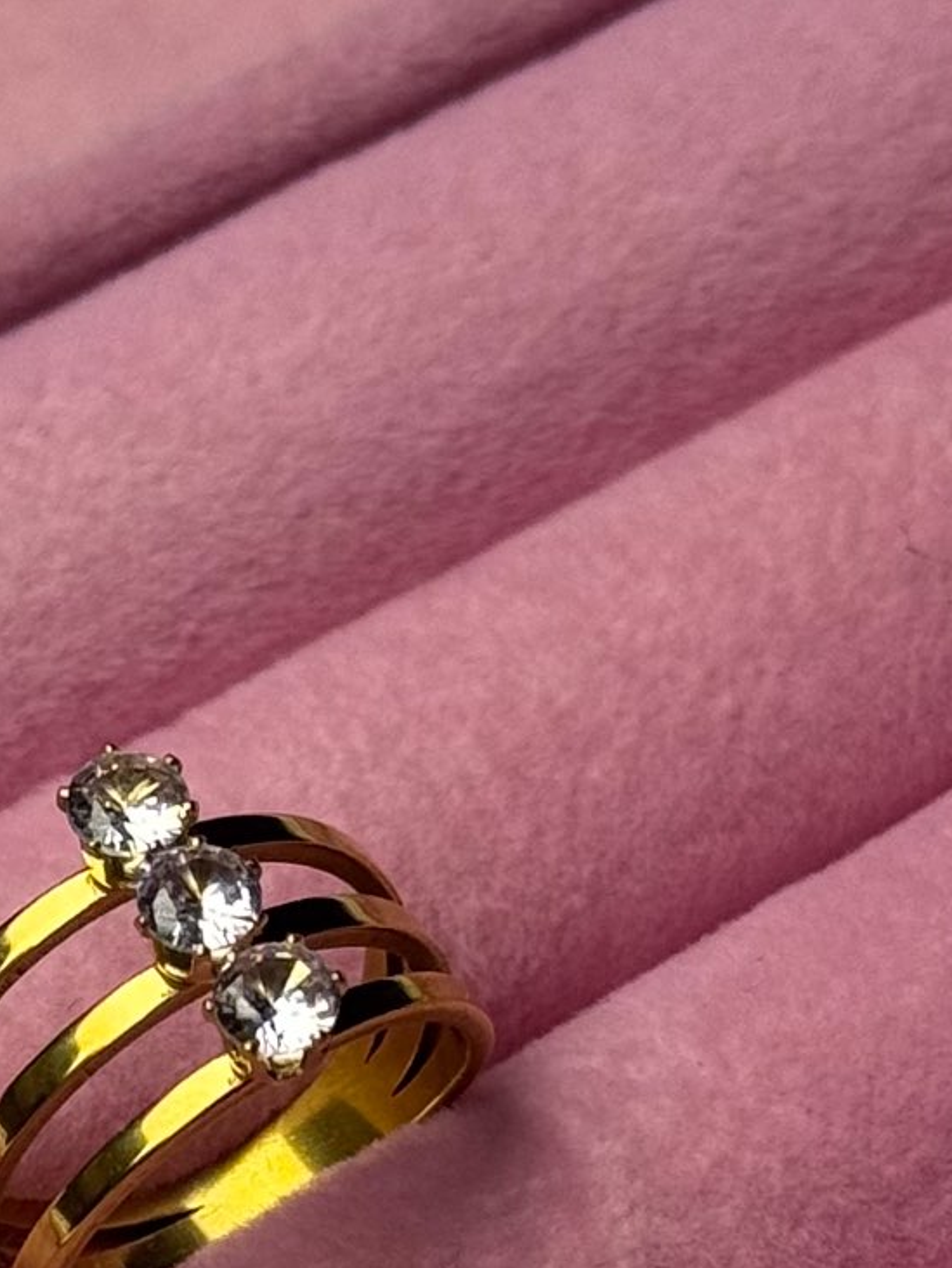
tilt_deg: -54.8
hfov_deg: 11.7
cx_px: 161
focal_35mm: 126
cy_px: 942
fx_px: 4616
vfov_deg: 15.6
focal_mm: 6.76
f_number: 1.78
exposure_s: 1/364
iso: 64
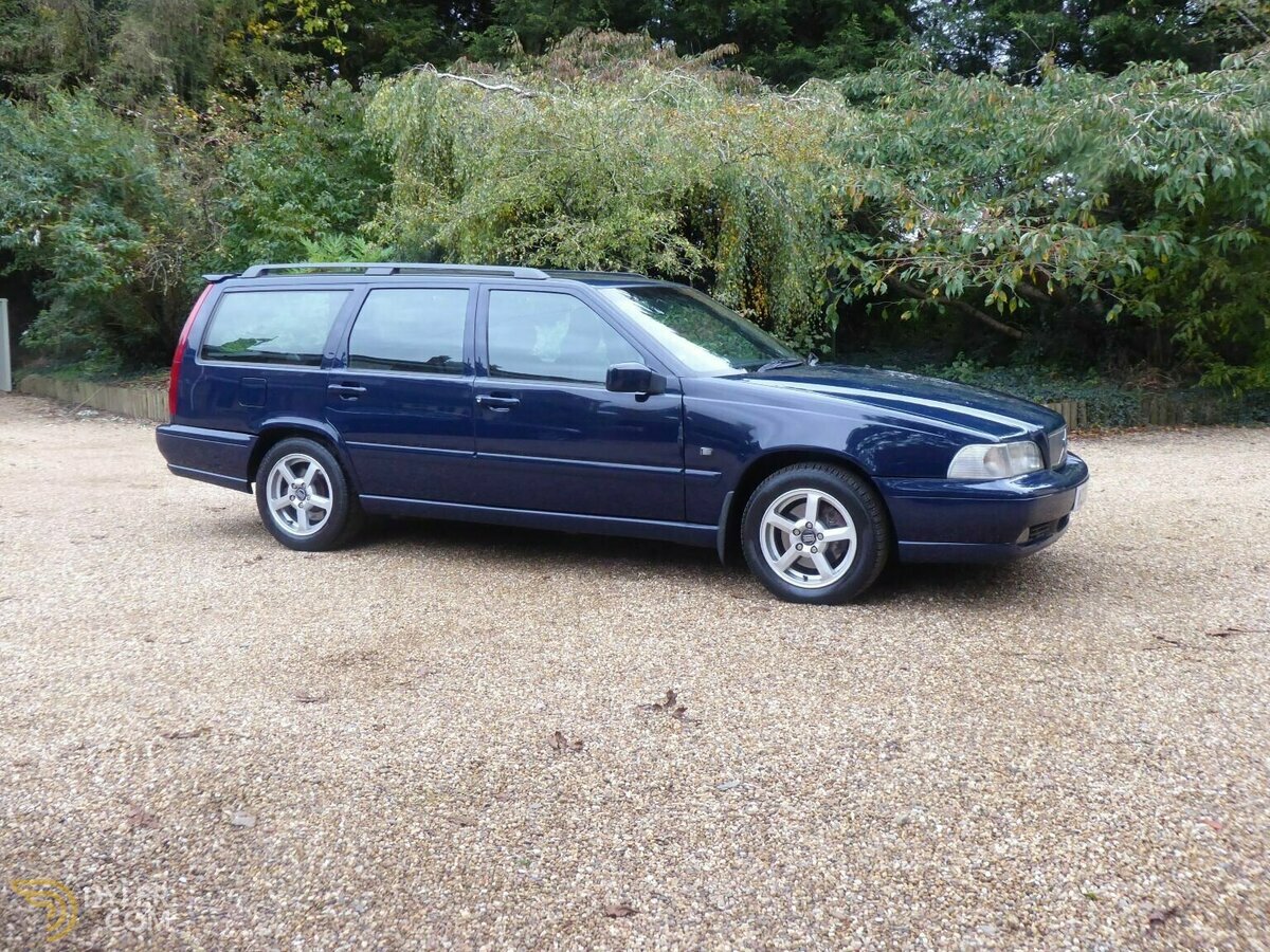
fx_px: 1211
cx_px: 635
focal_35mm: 33
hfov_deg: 55.4
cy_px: 476
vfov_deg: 42.9
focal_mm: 5.8
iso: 400
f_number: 4.5
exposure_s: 1/40
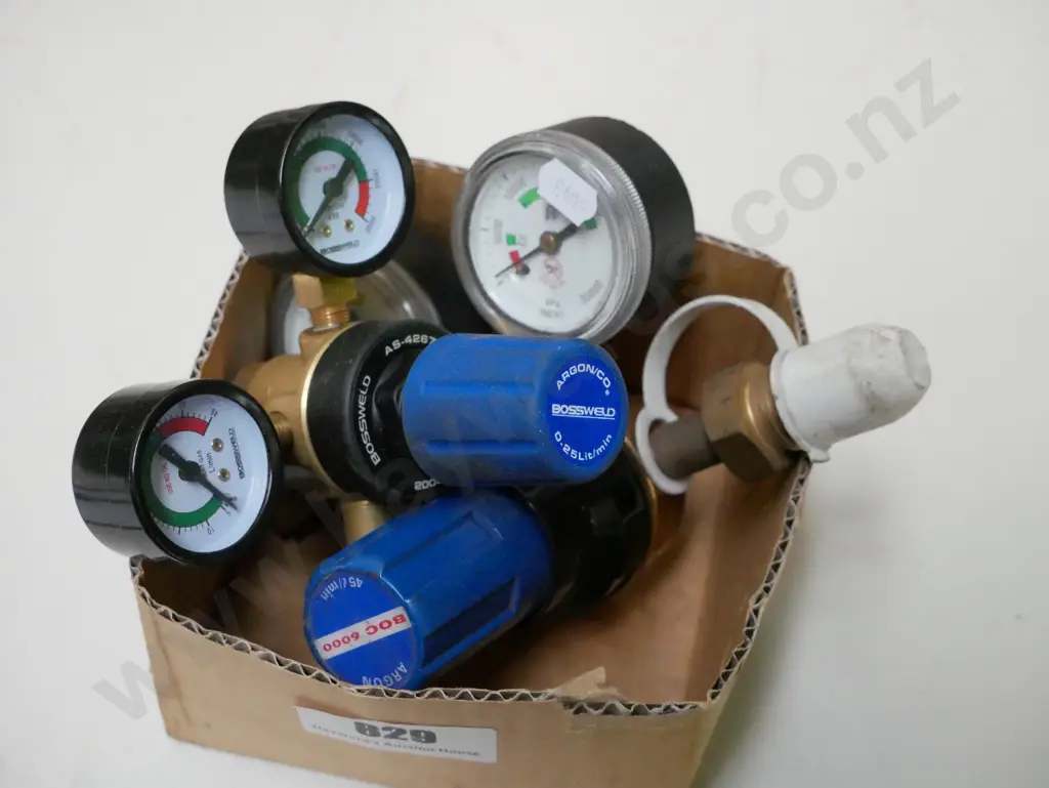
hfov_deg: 38.2
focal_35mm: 50
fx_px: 1516
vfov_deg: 29.1
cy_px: 394
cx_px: 524
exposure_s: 1/500
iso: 6400
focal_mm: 25
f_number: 5.6
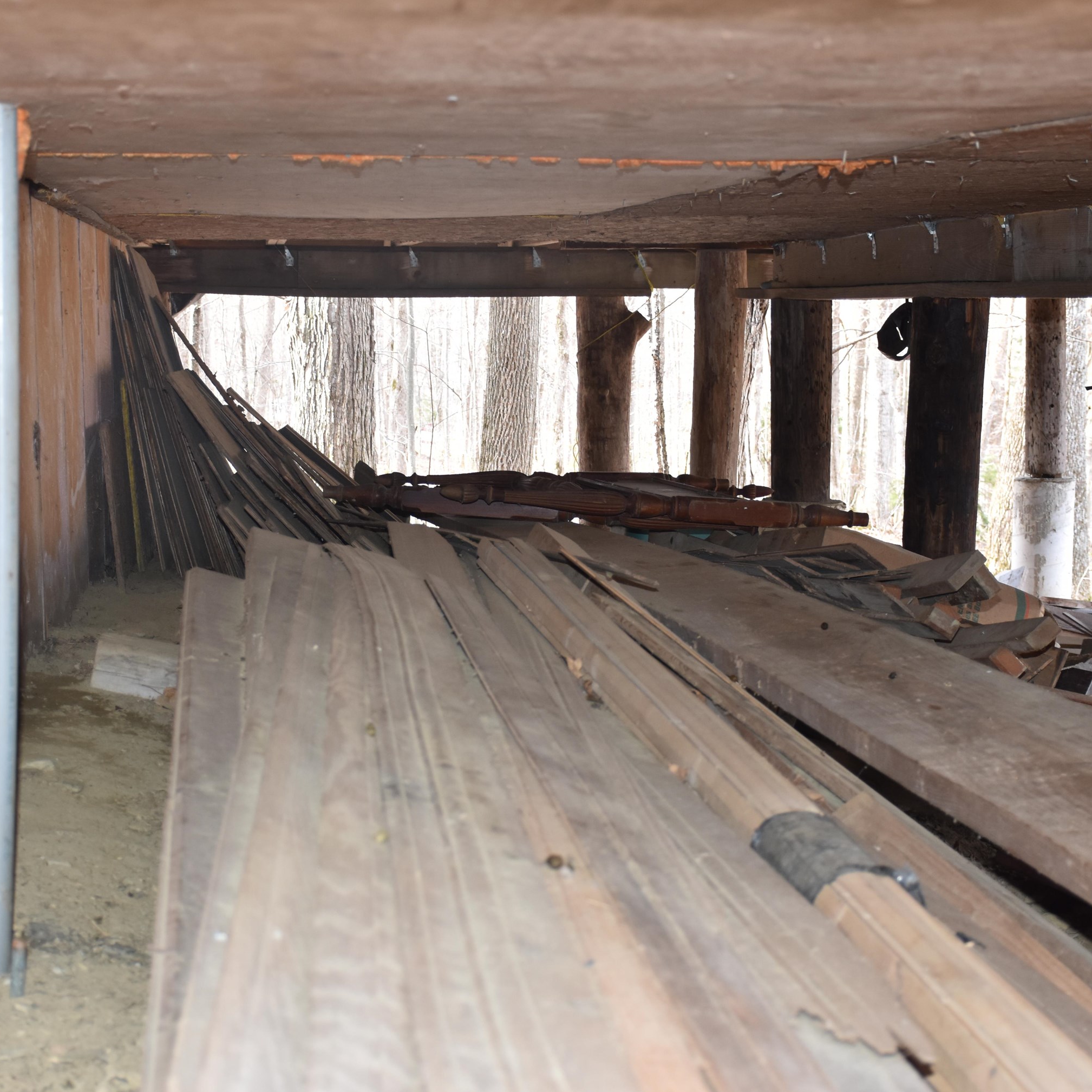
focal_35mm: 66
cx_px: 486
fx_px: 2356
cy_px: 545
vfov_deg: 26.1
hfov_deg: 26.1
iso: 400
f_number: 4.2
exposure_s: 1/100
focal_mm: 34
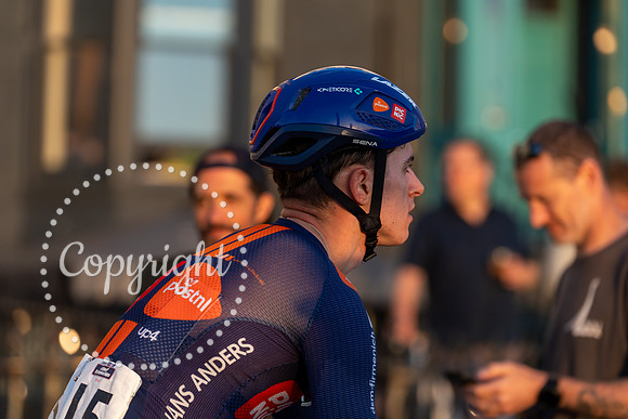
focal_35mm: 156
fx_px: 2722
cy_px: 210
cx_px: 314
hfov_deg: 13.2
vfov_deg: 8.8
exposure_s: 1/1000
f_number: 3.5
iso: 200
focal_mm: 156
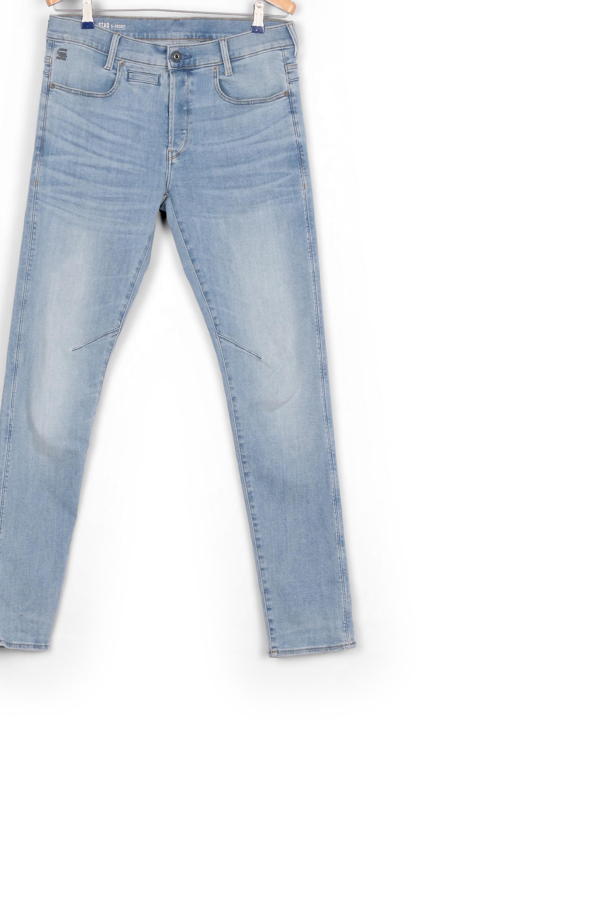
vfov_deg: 34.9
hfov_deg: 23.6
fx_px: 1447
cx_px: 183
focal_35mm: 57
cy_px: 362
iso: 100
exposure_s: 1/125
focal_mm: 38
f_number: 11
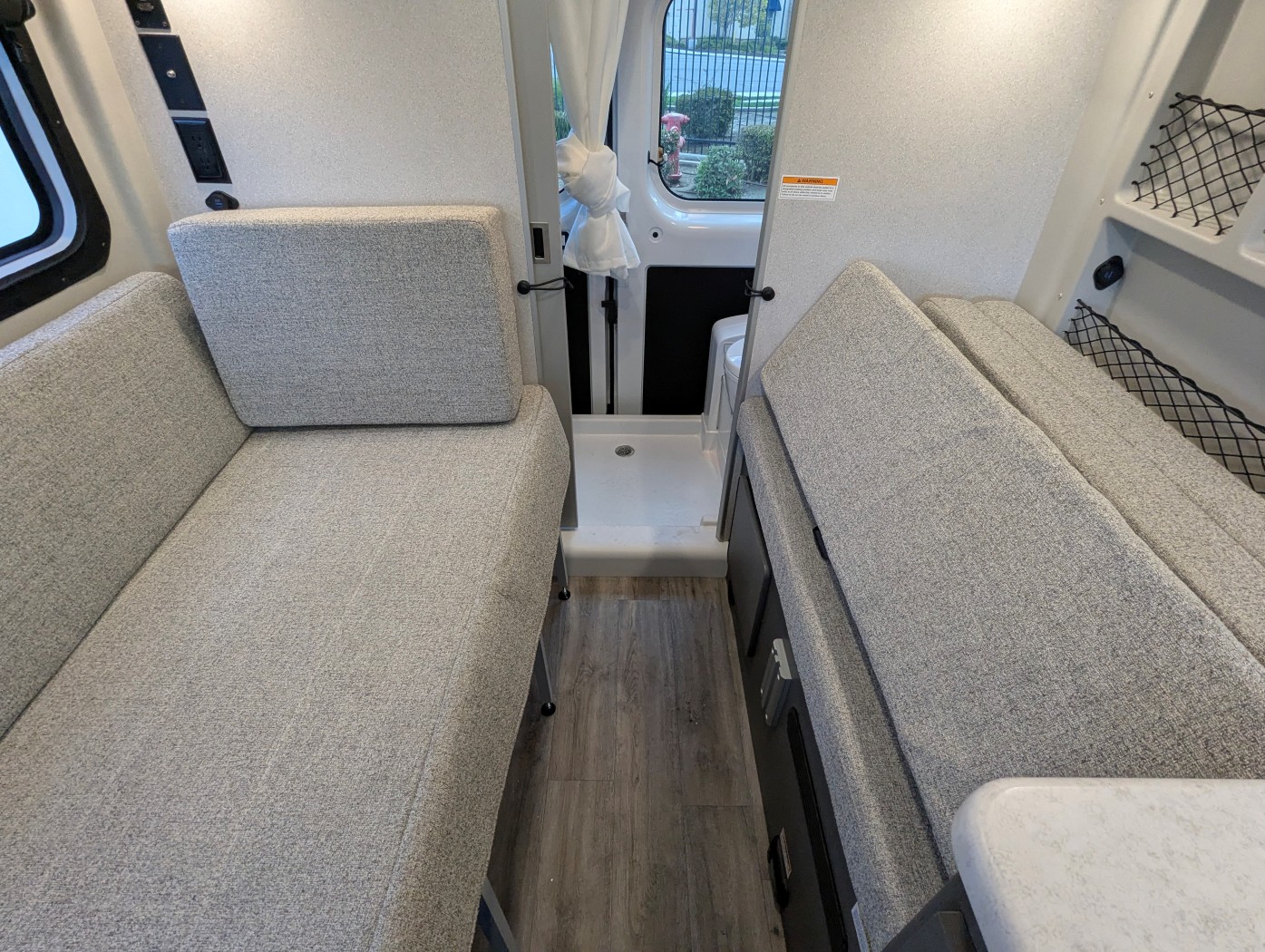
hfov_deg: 94.4
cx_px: 632
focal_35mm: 16
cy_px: 476
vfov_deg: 78.2
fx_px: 585
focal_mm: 2.35
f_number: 2.2
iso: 346
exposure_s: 1/172
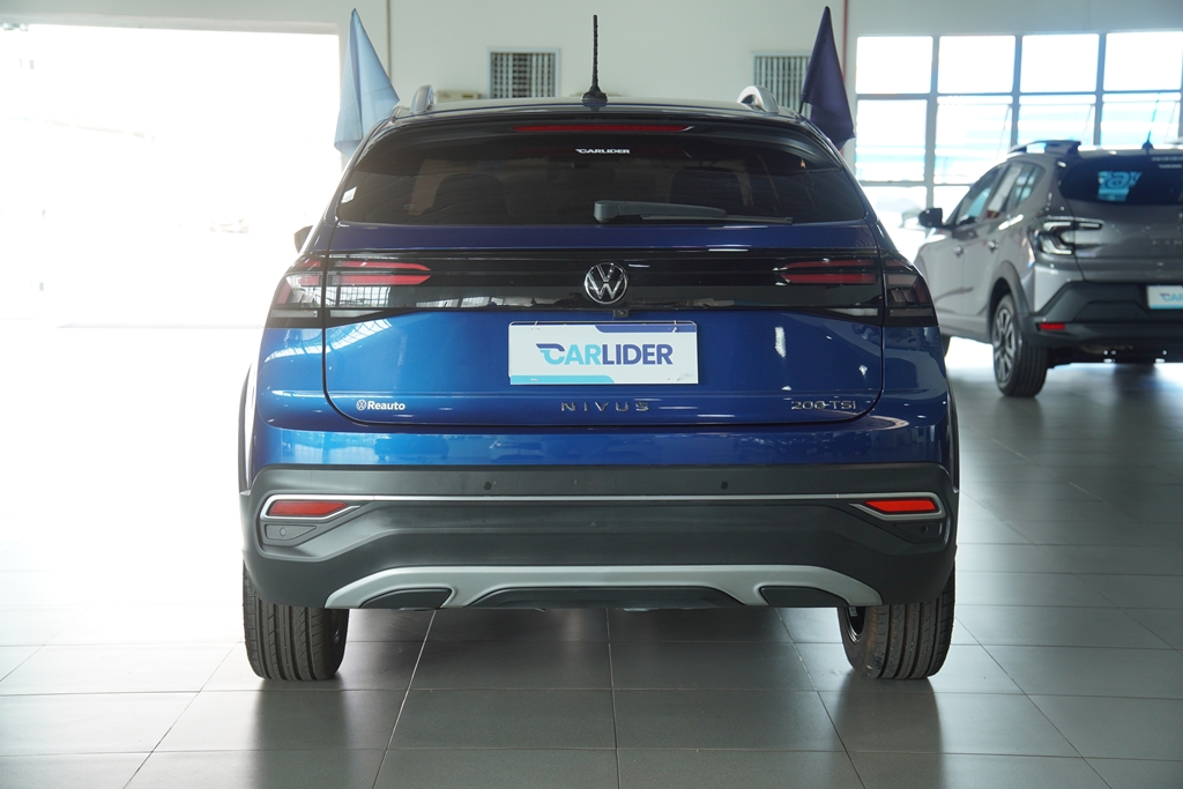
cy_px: 394
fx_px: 1873
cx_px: 592
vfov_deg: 23.8
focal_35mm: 57
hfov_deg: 35.0
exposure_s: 1/80
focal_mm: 38
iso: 200
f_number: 3.2
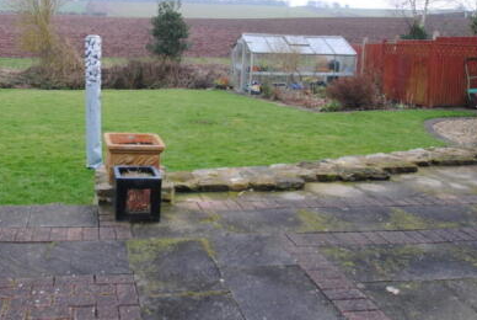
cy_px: 77
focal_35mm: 38
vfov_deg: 34.5
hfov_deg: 49.9
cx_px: 157
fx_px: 502
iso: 200
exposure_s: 1/30
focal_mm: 15
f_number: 4
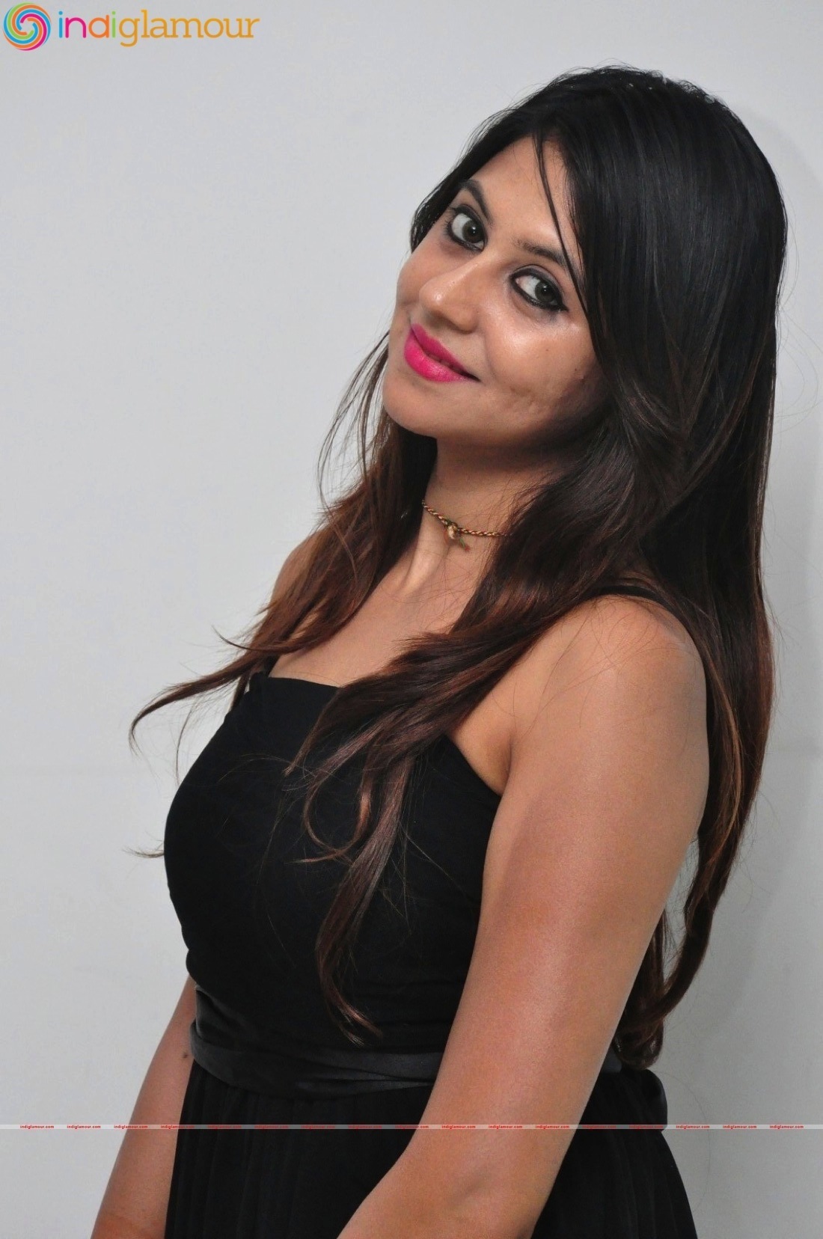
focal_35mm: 105
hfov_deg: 13.0
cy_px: 620
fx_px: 3609
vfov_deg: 19.5
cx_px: 412
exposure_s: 1/125
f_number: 6.3
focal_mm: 70
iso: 3200
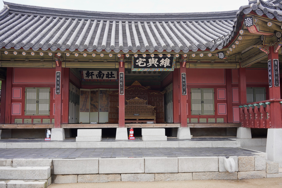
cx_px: 141
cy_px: 94
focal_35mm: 35
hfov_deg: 54.4
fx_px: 274
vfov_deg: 37.9
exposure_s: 1/125
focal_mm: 35
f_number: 8
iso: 200
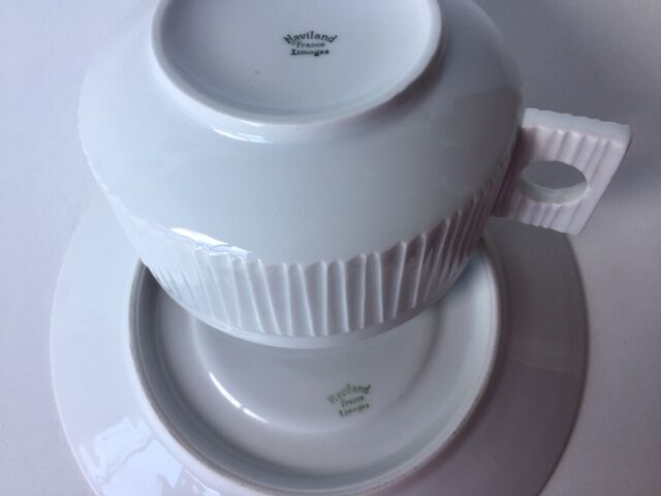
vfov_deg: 48.2
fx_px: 554
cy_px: 248
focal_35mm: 29
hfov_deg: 61.7
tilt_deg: -75.3
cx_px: 330
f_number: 2.2
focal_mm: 4.15
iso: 40
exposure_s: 1/50
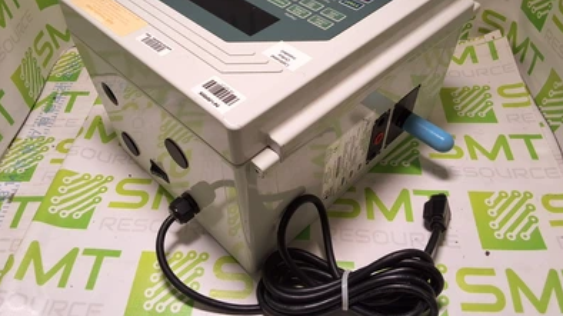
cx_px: 284
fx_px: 462
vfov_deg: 37.5
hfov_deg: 62.7
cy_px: 119
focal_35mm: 31
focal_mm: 2.91
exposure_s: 1/120
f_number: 1.9
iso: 32
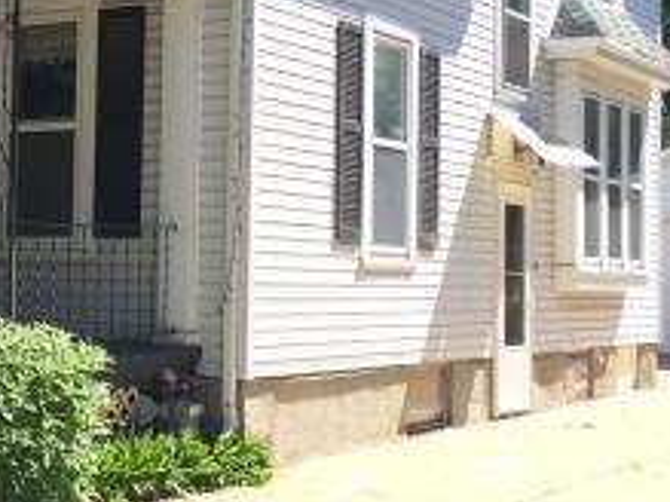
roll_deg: -0.6
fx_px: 1490
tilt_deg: +3.6
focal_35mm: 77
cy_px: 144
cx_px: 162
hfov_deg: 25.0
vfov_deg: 19.0
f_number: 2.2
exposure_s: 1/855
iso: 32
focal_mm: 4.15
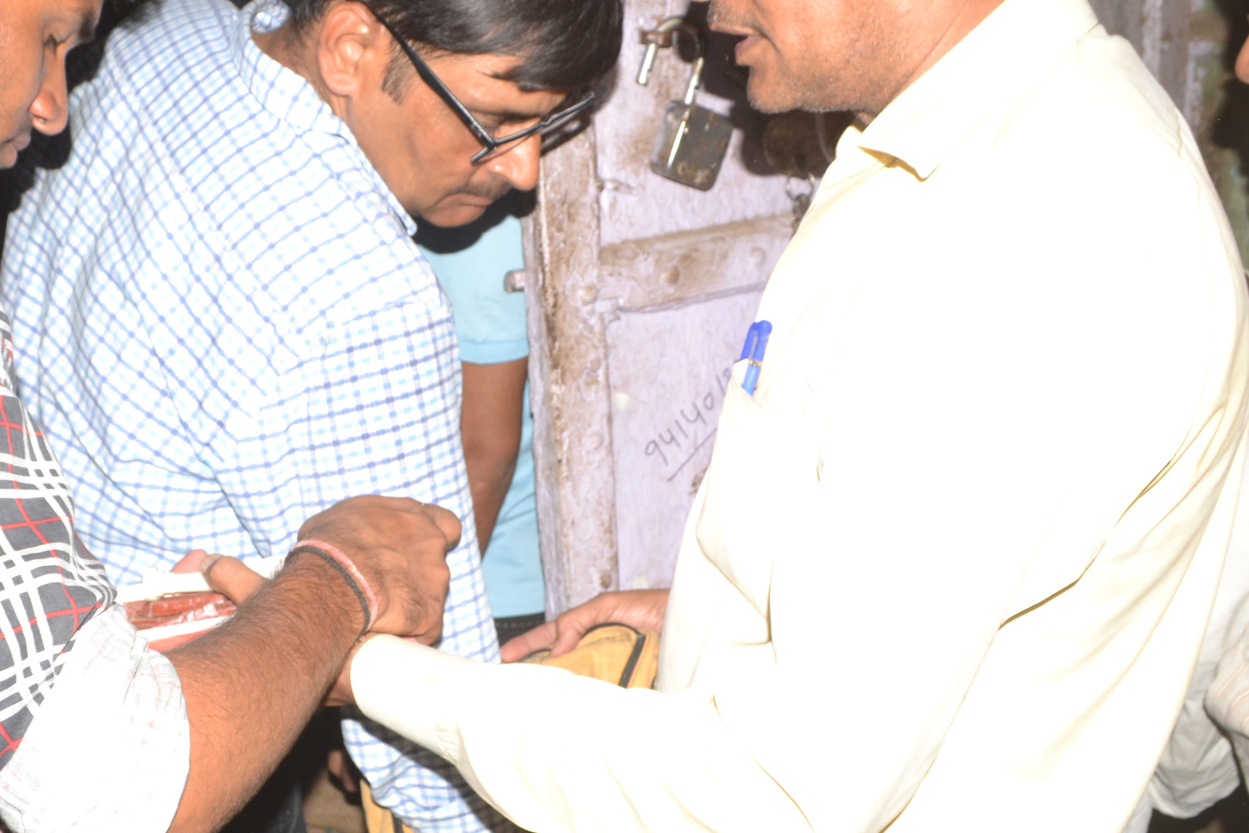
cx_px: 379
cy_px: 446
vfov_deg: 29.2
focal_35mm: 46
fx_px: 1596
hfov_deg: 42.0
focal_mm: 18
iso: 400
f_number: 6.3
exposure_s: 1/200
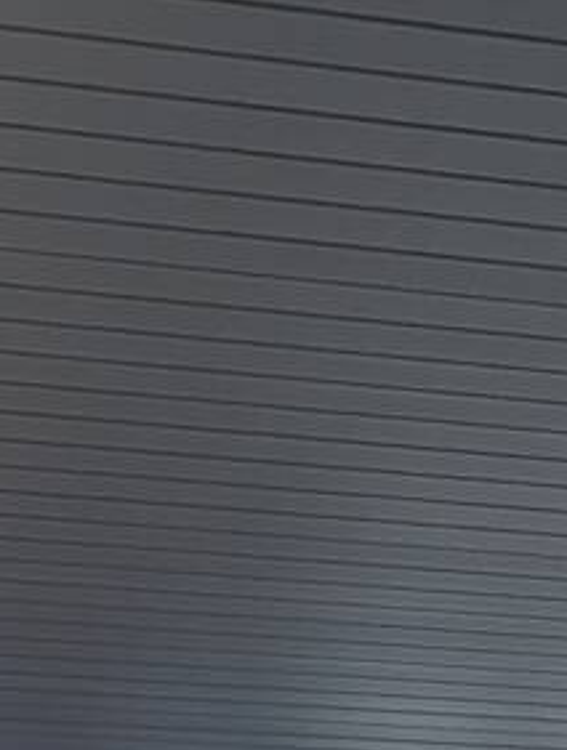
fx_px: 2957
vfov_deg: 12.7
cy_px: 1508
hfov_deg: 10.8
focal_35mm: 136
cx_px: -124
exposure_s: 1/584
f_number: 1.68
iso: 116
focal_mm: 6.9
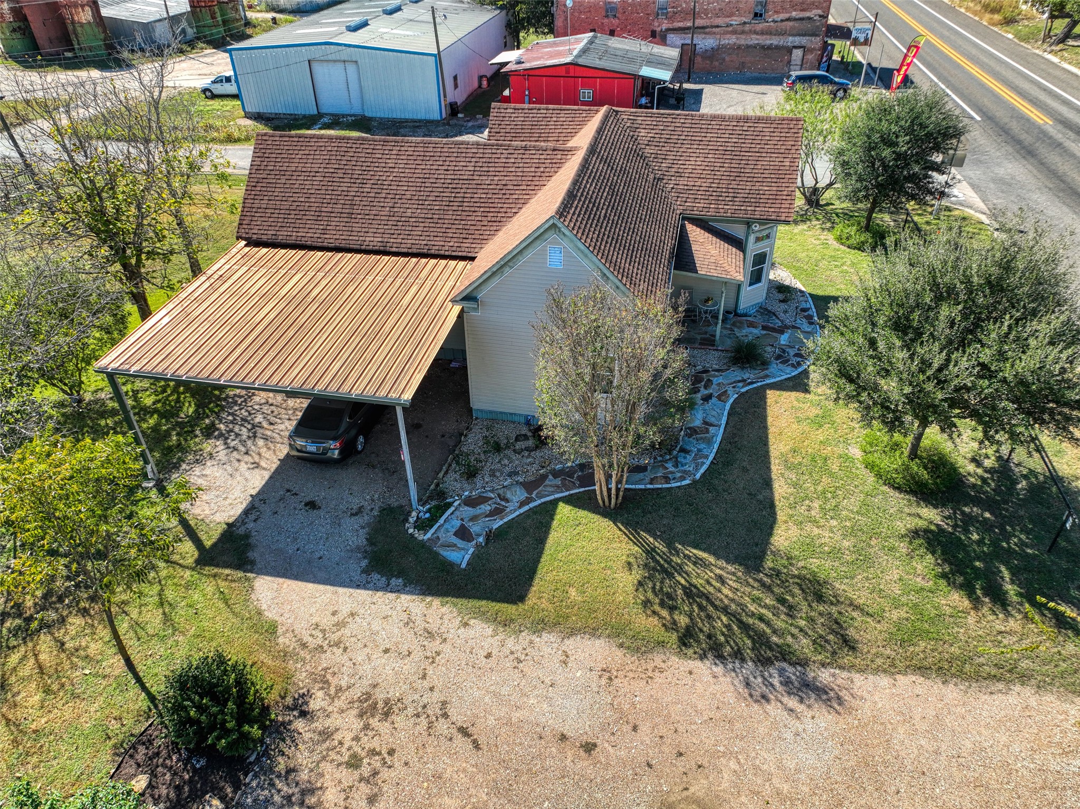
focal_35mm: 24
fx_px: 748
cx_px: 540
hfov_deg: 71.6
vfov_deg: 56.8
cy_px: 404
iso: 130
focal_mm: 12.3
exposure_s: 1/1250
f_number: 2.8
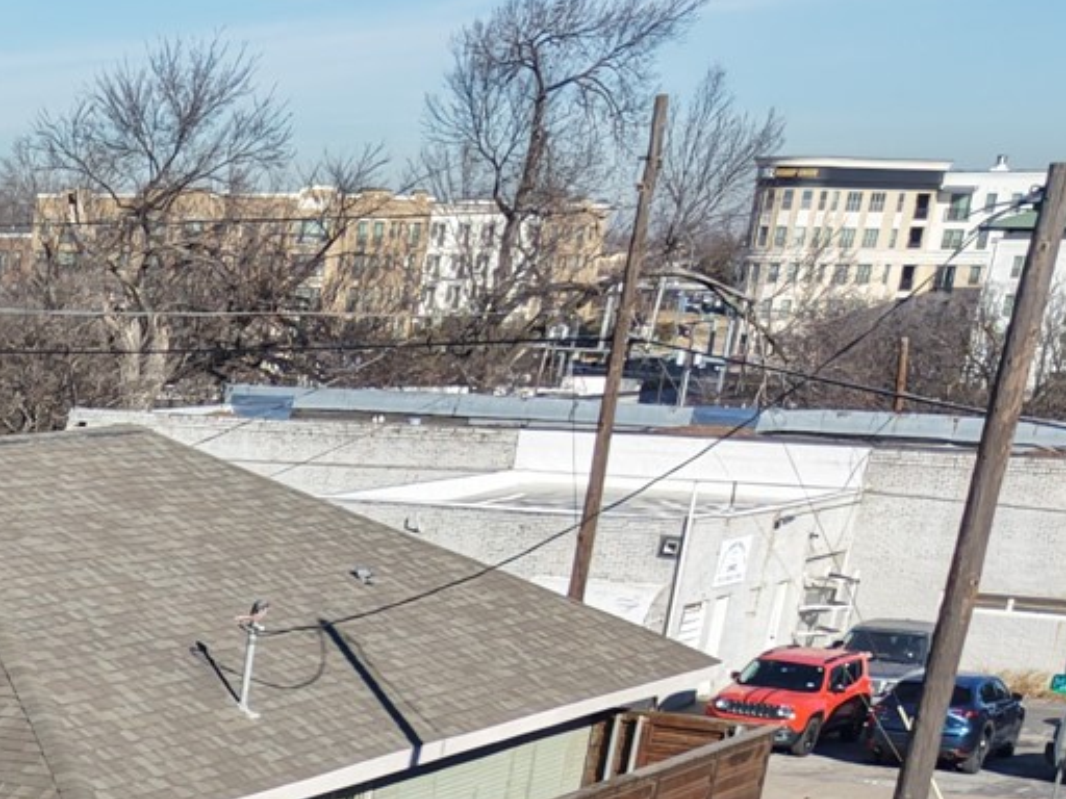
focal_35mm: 96
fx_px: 2956
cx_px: -812
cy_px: 1321
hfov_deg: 17.1
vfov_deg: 14.1
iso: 190
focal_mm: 8.67
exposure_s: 1/4000
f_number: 1.8
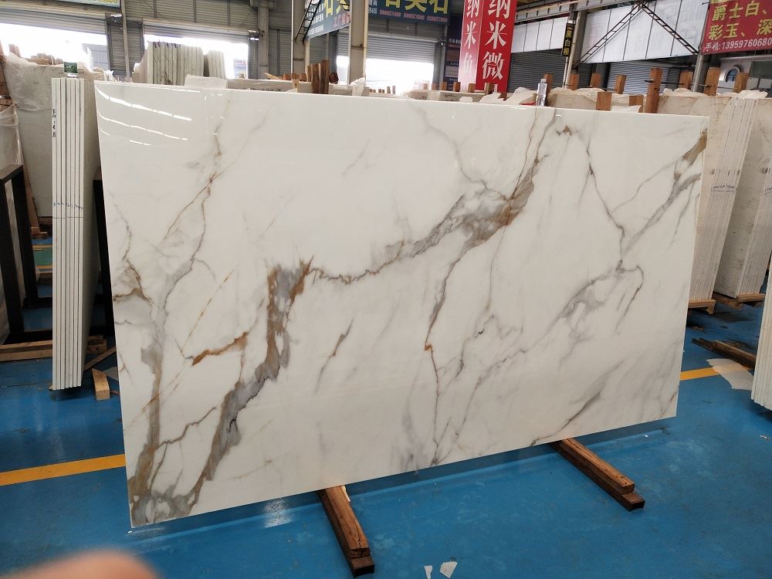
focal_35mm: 30
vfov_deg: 46.8
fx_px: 669
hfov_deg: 60.0
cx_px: 386
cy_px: 290
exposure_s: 1/100
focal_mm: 3.95
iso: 137
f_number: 1.8
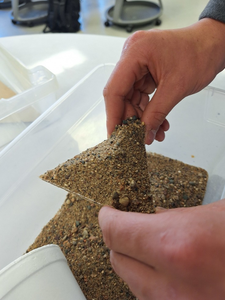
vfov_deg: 71.6
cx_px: 112
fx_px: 208
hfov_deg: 56.8
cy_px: 147
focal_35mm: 24
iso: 64
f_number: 1.8
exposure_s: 1/60
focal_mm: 5.54
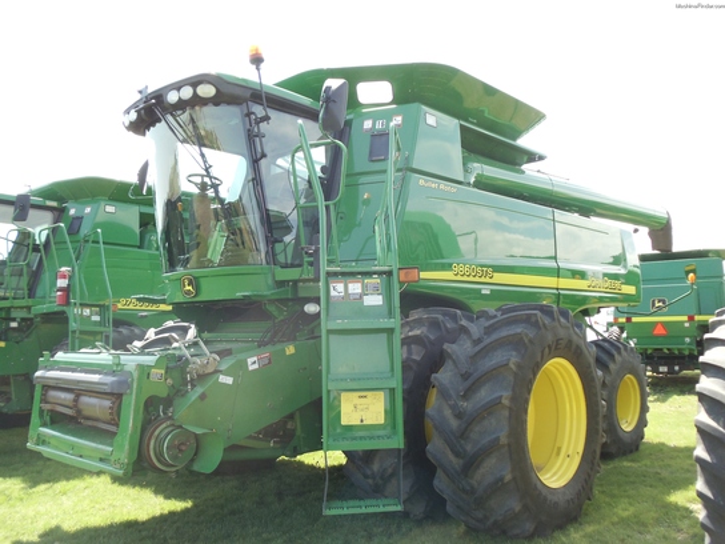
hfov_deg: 42.9
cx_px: 362
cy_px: 272
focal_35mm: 44
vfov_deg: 32.9
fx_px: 922
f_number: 3.5
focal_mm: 6
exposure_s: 1/320
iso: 100
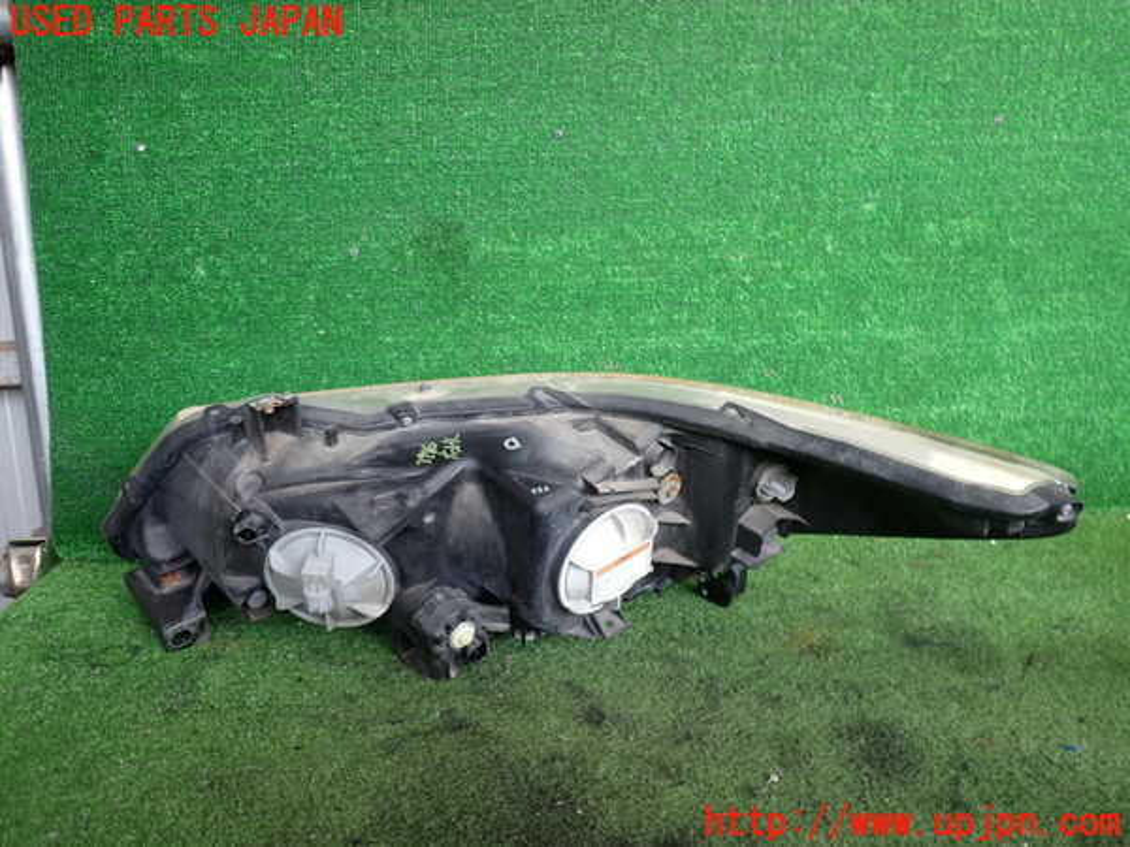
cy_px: 424
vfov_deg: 46.8
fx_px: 979
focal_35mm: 30
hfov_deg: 60.0
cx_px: 565
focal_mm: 5.4
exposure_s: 1/100
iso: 200
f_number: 2.3
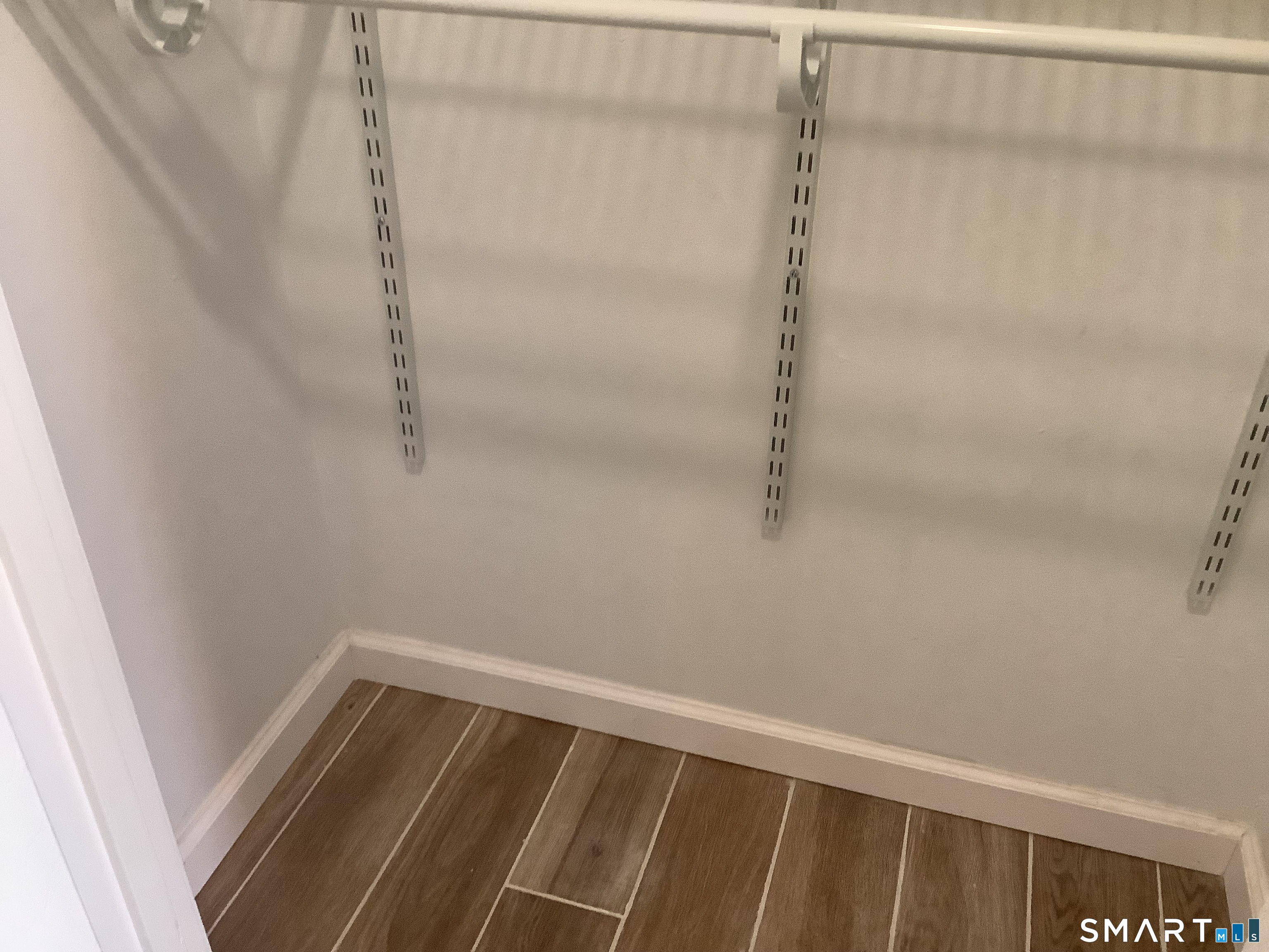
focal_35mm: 31
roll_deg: -1.5
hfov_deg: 58.4
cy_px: 476
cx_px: 634
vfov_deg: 45.4
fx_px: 1136
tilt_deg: -34.5
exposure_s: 1/60
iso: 250
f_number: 2.4
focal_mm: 3.3
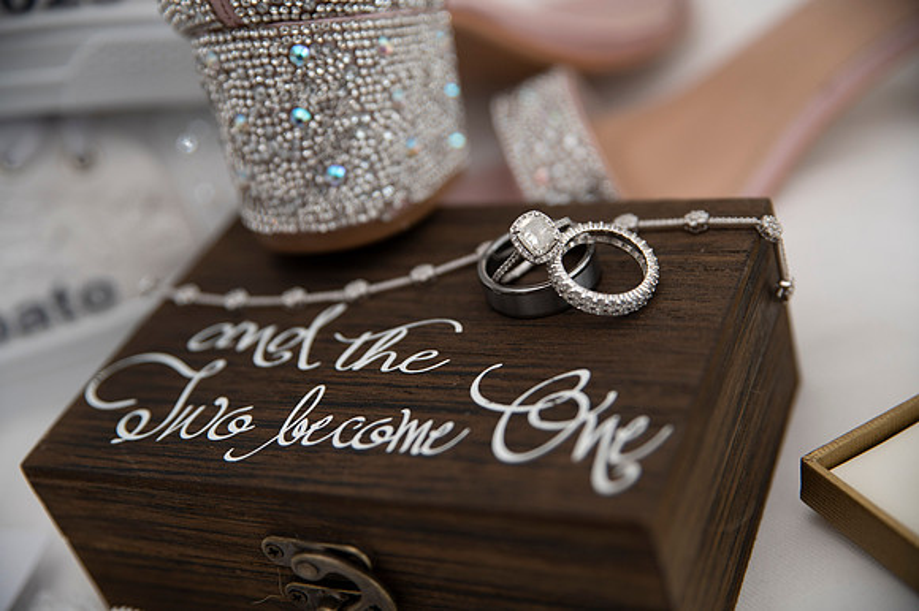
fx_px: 1582
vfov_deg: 21.9
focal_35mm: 62
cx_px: 460
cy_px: 306
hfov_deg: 32.4
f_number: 2.8
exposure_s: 1/640
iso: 400
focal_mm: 62
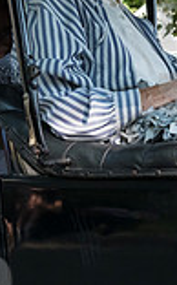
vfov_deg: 13.7
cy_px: 50
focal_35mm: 152
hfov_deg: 8.5
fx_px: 1178
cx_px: 215
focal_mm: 40
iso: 2000
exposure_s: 1/800
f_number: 6.3
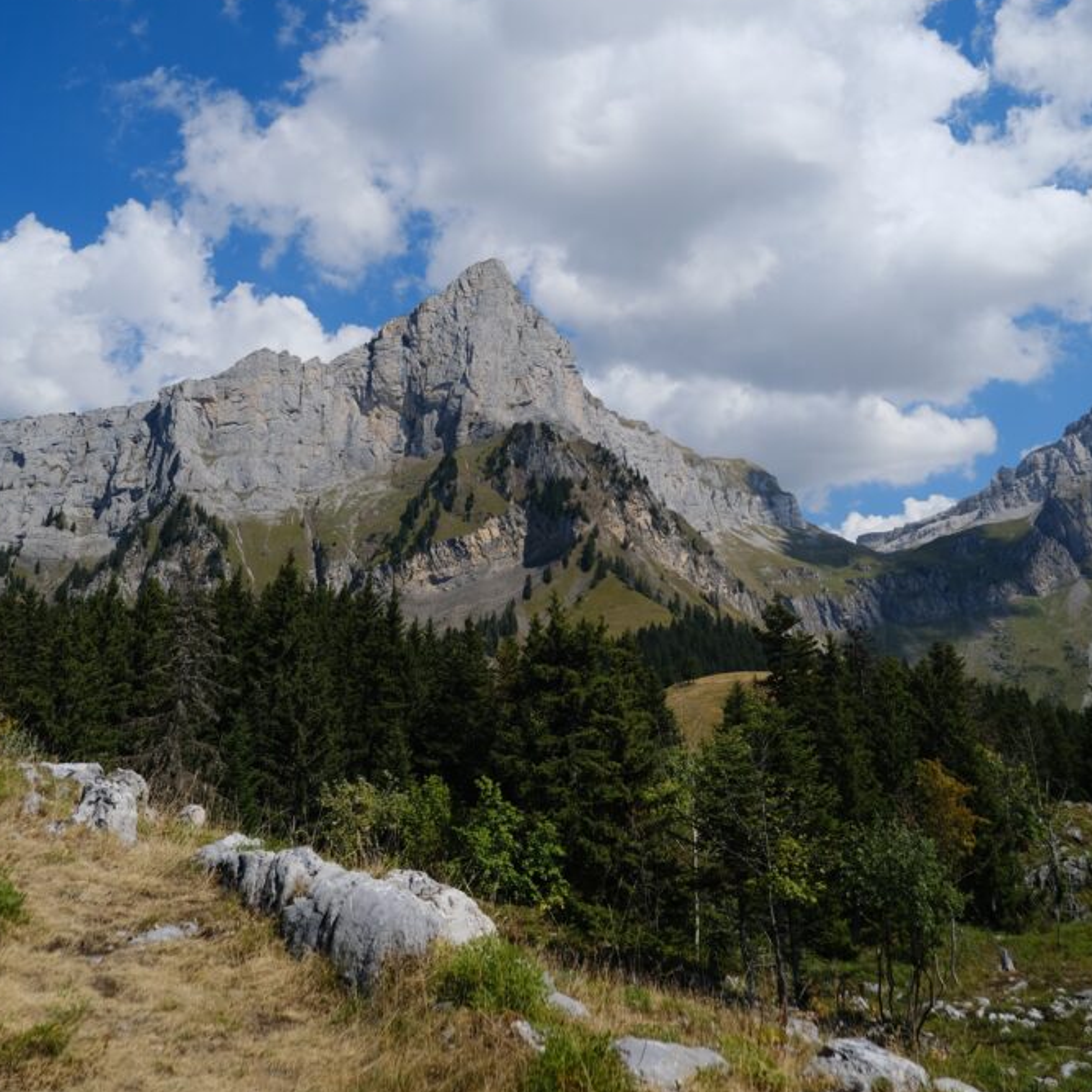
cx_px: 539
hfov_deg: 54.0
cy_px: 264
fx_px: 1071
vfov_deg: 51.6
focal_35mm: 30
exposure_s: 1/1500
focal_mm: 15
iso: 320
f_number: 6.4
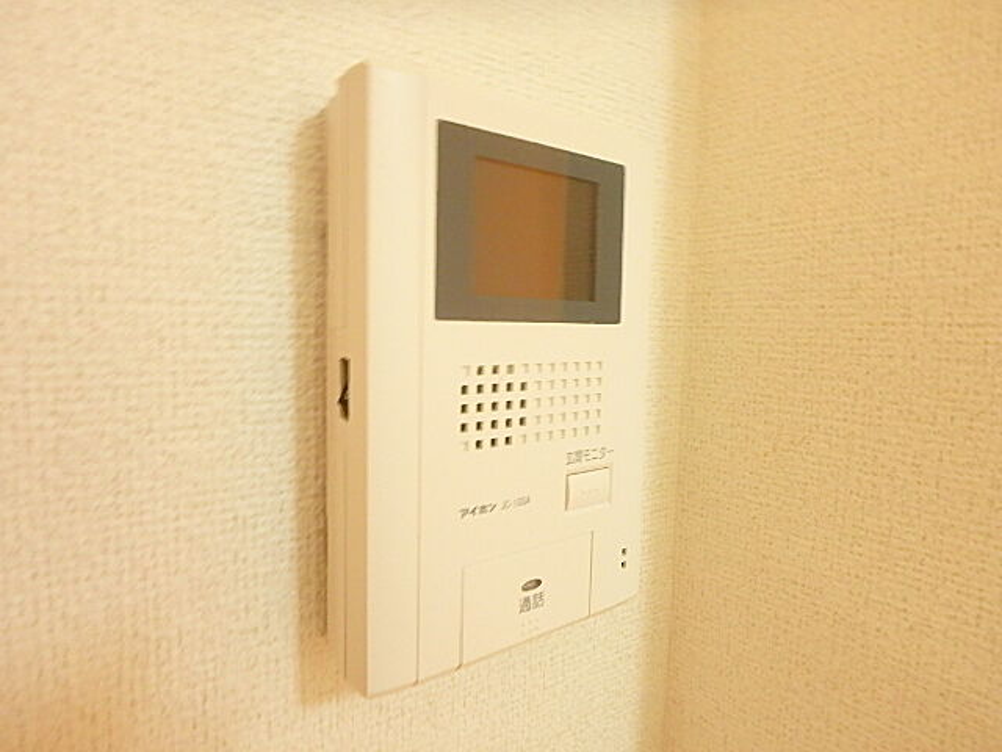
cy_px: 376
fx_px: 608
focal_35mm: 21
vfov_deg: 63.4
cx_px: 501
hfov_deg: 79.0
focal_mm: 3.7
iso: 800
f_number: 3.5
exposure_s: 1/13
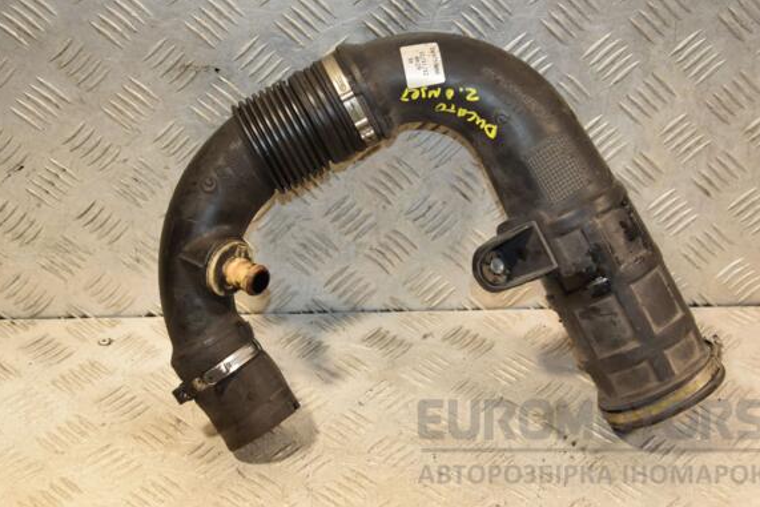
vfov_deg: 21.6
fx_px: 1330
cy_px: 242
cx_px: 393
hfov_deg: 31.9
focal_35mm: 63
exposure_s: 1/200
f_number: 5
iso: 800
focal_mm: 40
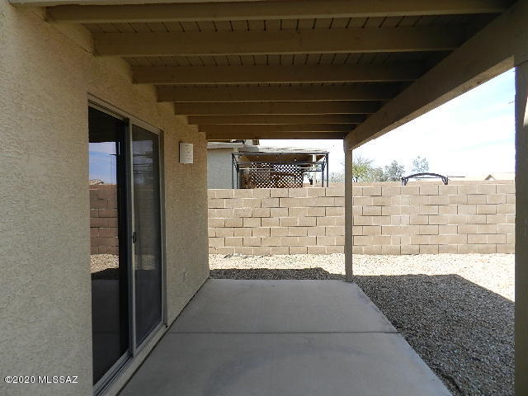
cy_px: 198
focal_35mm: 23
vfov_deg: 58.9
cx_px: 264
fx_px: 351
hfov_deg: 73.9
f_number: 3.4
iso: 160
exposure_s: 1/800
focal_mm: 4
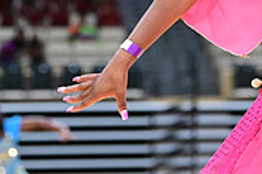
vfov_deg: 5.8
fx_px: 1696
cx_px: 214
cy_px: -102
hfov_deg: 8.8
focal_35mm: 233
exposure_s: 1/1000
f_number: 3.2
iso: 6400
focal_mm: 70
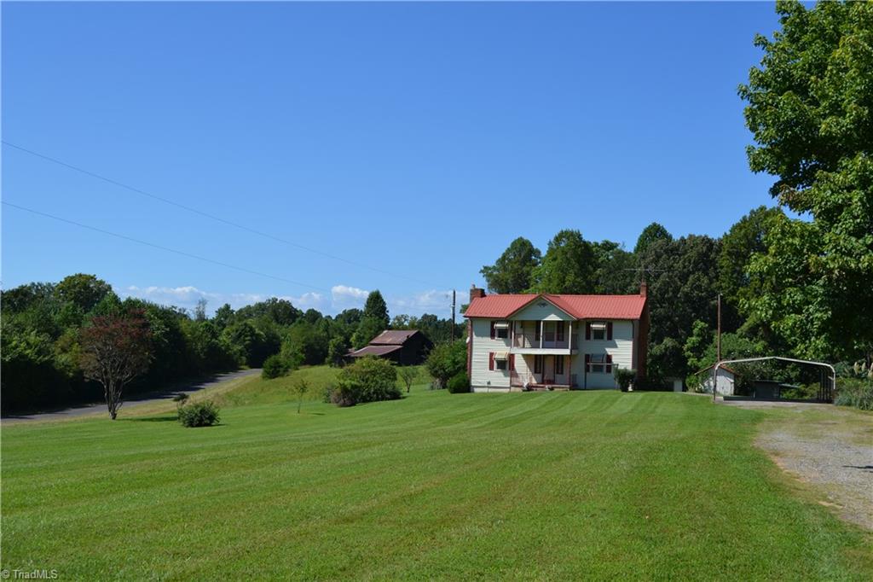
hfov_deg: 49.6
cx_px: 436
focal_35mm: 39
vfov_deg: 34.2
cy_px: 291
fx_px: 945
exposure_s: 1/250
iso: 100
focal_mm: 26
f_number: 8
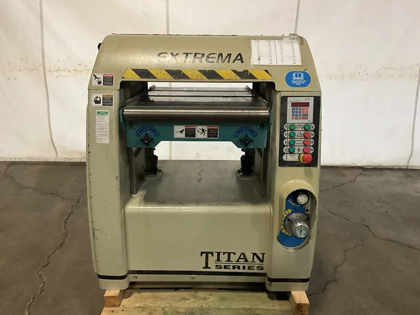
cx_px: 210
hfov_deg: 61.6
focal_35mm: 29
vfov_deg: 48.3
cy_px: 158
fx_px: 352
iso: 200
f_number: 1.8
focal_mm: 3
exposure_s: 1/60
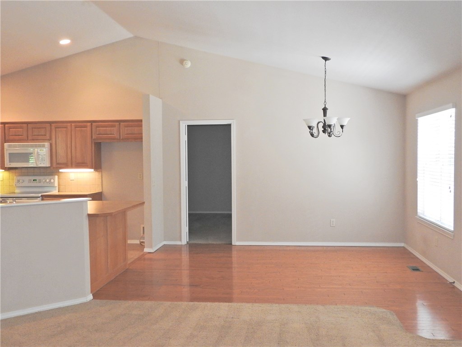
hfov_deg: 52.6
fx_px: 467
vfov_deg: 40.7
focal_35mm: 35
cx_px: 231
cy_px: 174
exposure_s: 1/50
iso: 400
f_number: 3.8
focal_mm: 6.3
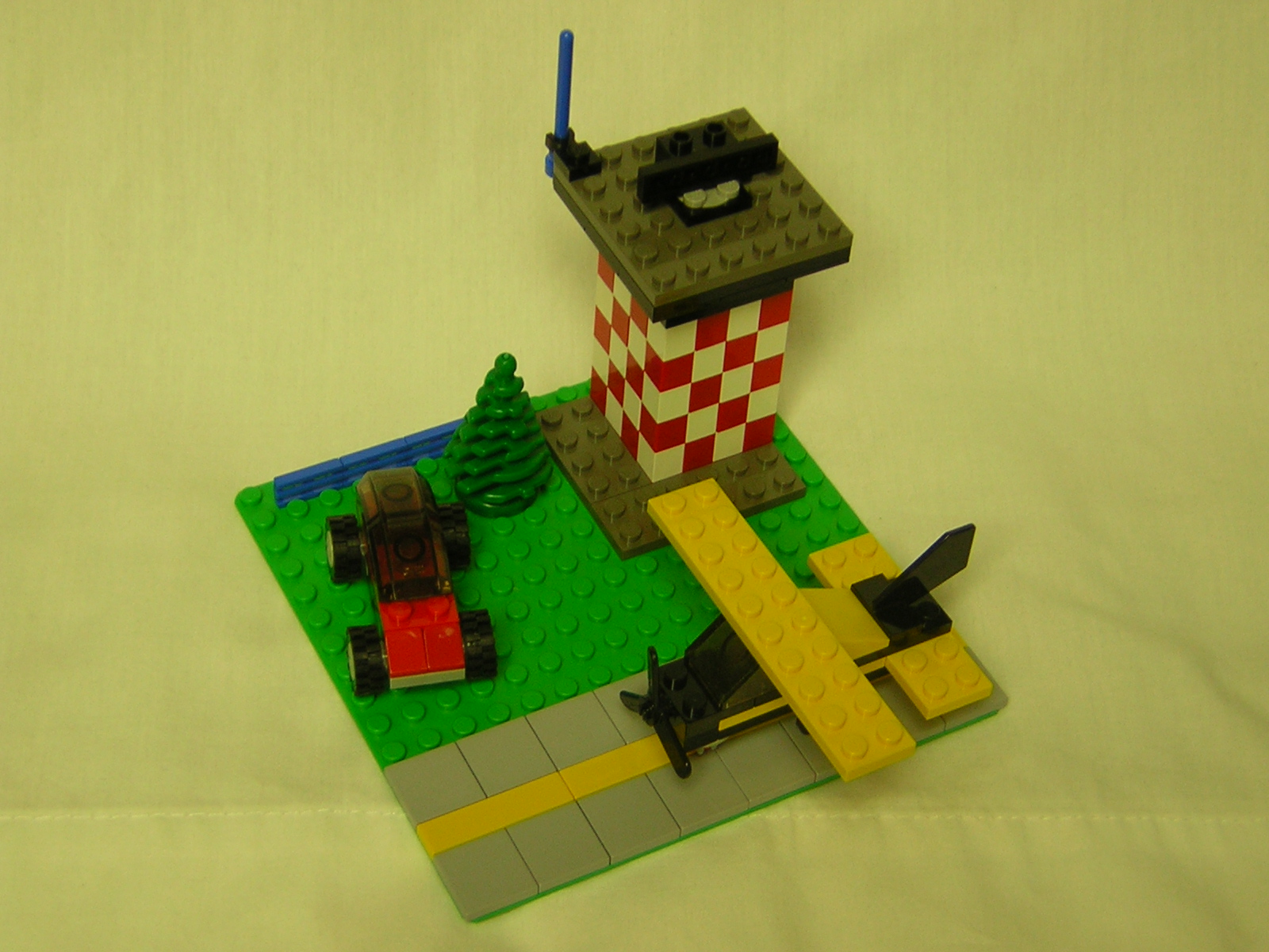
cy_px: 476
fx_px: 2420
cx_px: 634
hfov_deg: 29.4
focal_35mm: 66
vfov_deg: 22.3
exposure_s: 1/5.5
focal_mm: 8.6
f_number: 3.5
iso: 51
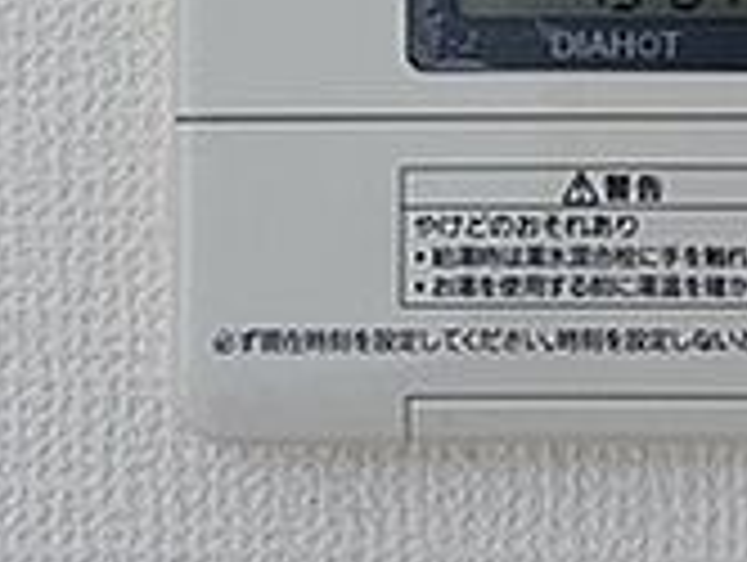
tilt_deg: +1.1
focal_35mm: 100
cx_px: 608
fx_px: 2161
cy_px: -36
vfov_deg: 14.5
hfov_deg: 19.4
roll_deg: +0.6
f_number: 1.6
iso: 32
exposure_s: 1/122
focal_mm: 5.96
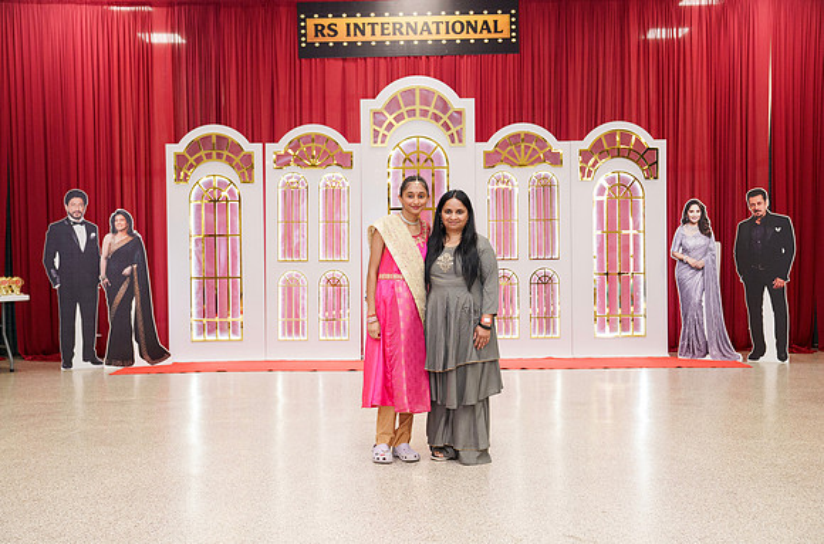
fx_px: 939
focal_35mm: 41
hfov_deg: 47.4
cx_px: 412
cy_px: 269
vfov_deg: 32.3
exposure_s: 1/200
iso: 2000
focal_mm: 41
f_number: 3.5
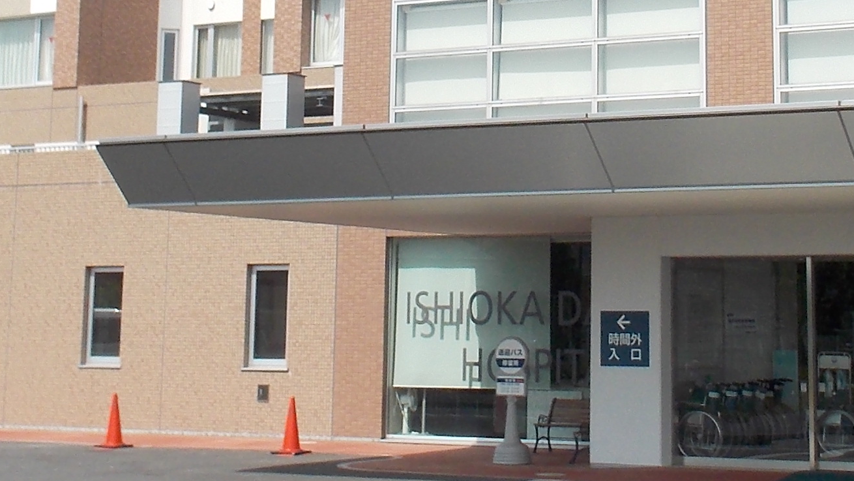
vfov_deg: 13.4
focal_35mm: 88
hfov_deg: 24.1
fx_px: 1993
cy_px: -68
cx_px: 540
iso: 80
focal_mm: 4.1
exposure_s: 1/1000
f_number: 3.3
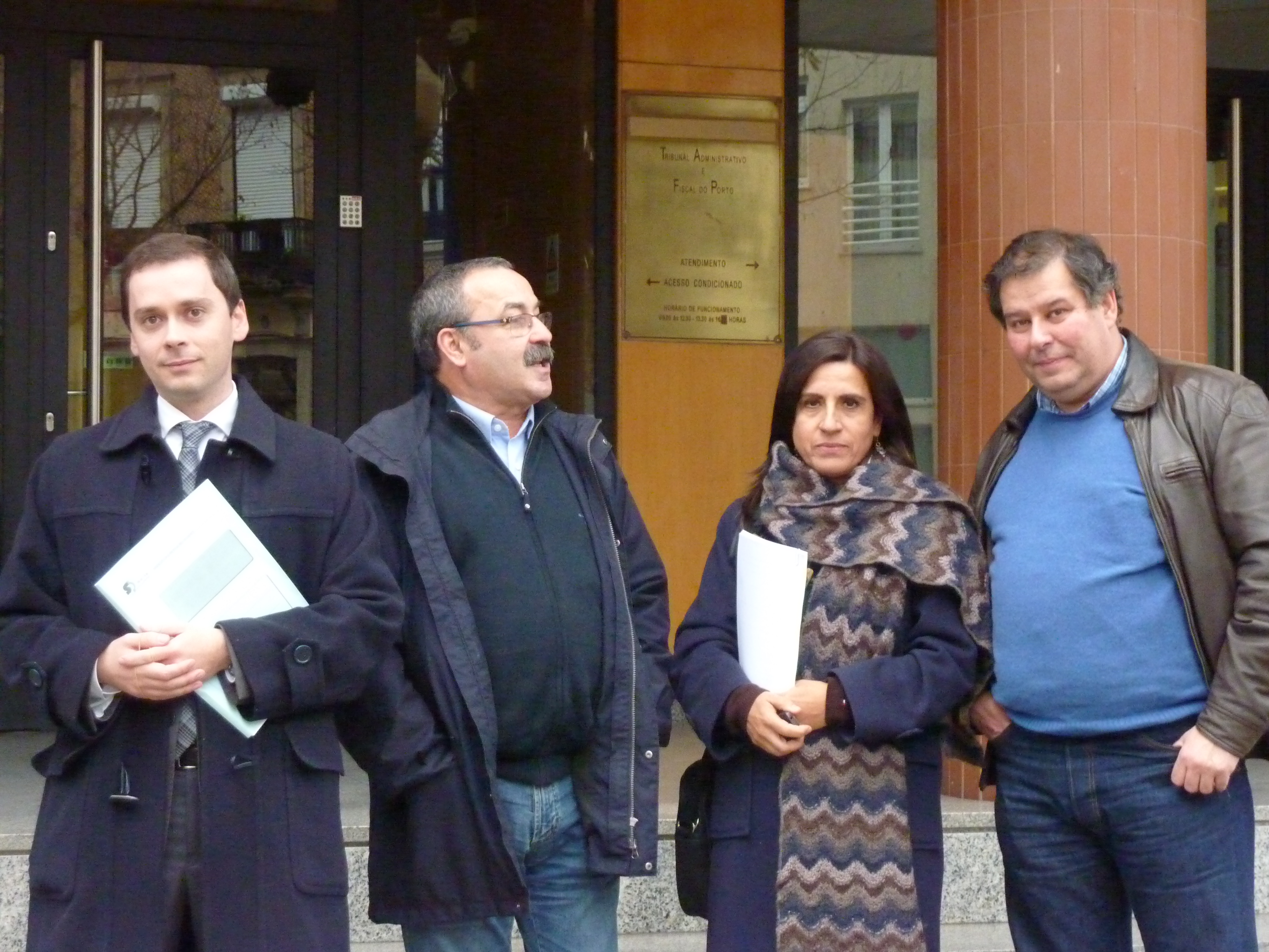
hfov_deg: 27.0
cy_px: 476
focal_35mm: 72
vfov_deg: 20.4
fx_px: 2639
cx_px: 634
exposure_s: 1/50
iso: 800
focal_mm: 11.9
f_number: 4.1
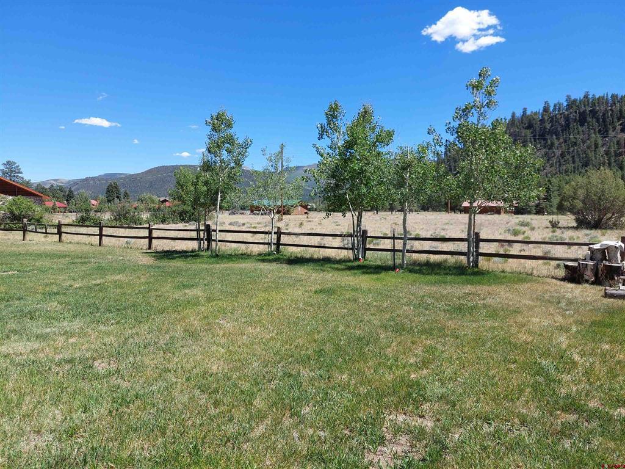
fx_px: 433
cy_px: 234
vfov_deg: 56.8
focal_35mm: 24
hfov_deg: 71.6
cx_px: 312
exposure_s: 1/1260
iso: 40
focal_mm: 5.23
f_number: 1.8
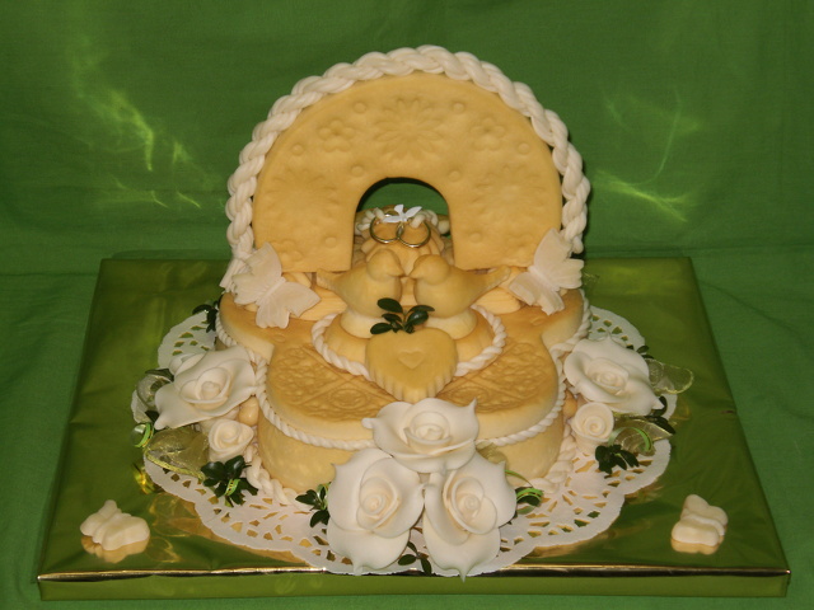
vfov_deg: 17.2
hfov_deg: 22.8
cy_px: 305
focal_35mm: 86
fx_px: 2022
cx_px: 407
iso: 100
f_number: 5.1
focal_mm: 14.3
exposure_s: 1/50
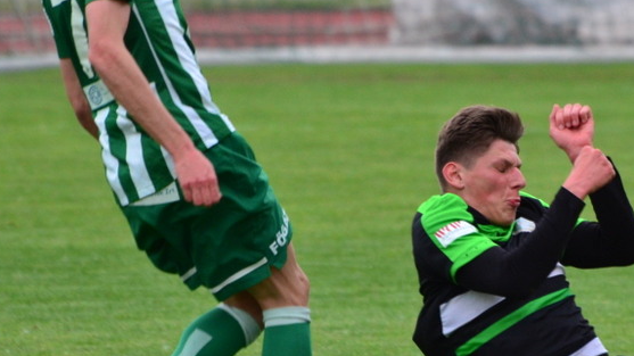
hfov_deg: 2.1
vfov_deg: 1.2
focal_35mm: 1013
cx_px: 466
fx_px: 17026
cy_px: 228
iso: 800
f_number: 5.6
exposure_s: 1/500
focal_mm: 300
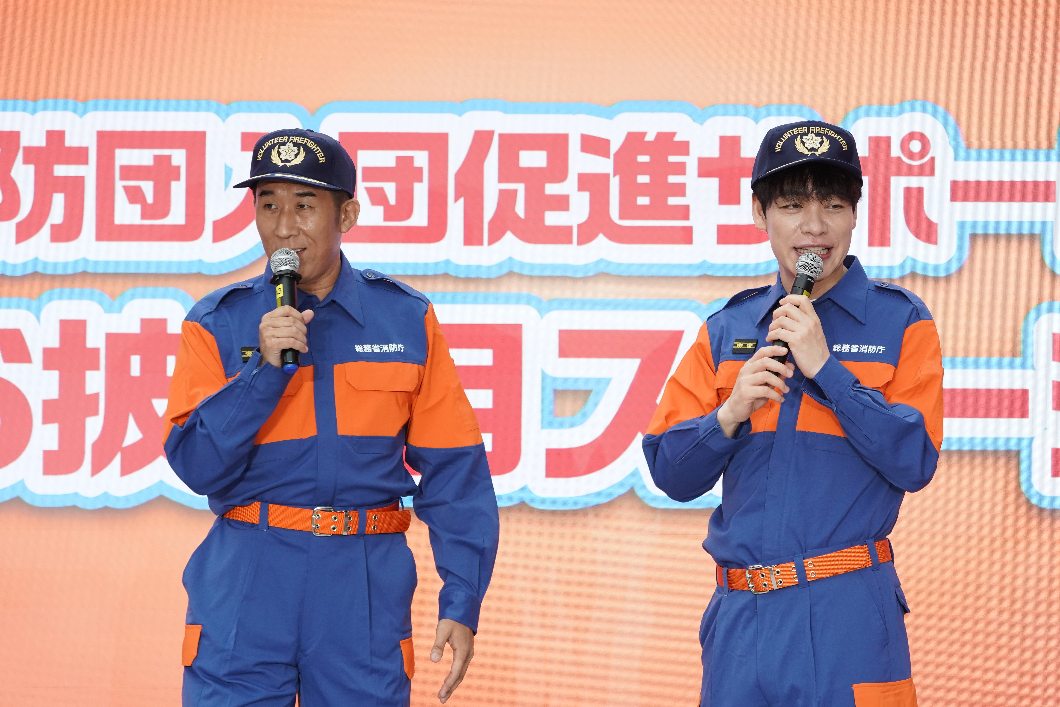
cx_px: 530
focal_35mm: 175
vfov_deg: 7.8
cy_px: 354
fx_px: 5152
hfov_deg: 11.7
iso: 2000
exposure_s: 1/250
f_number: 6.3
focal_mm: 175
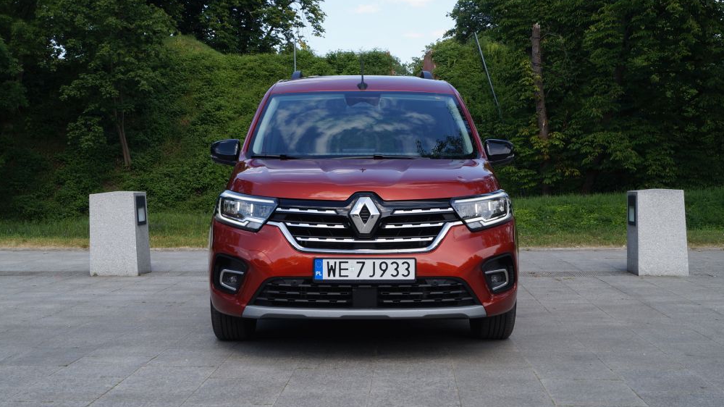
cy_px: 181
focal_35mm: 45
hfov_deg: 45.5
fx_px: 864
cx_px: 366
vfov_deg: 26.5
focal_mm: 28
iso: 100
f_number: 10
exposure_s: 1/100
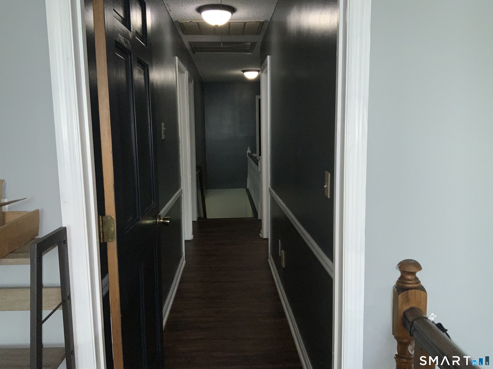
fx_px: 413
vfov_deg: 48.2
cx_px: 246
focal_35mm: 29
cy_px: 184
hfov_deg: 61.7
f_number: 1.8
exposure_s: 1/60
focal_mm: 3
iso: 80
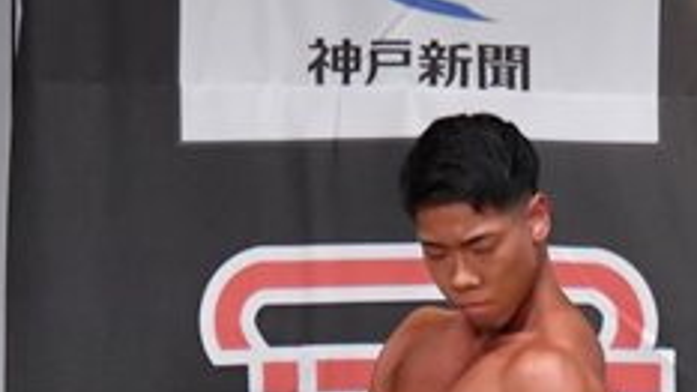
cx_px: 304
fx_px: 14488
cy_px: 721
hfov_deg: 2.8
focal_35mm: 784
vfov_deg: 1.5
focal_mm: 150
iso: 6400
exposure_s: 1/400
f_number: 5.6
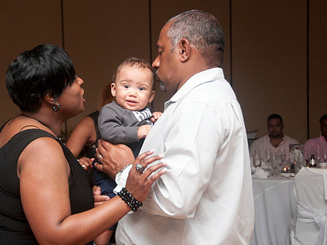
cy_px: 130
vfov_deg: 16.6
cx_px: 142
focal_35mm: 89
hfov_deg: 22.0
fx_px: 841
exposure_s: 1/125
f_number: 5.6
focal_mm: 44
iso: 400
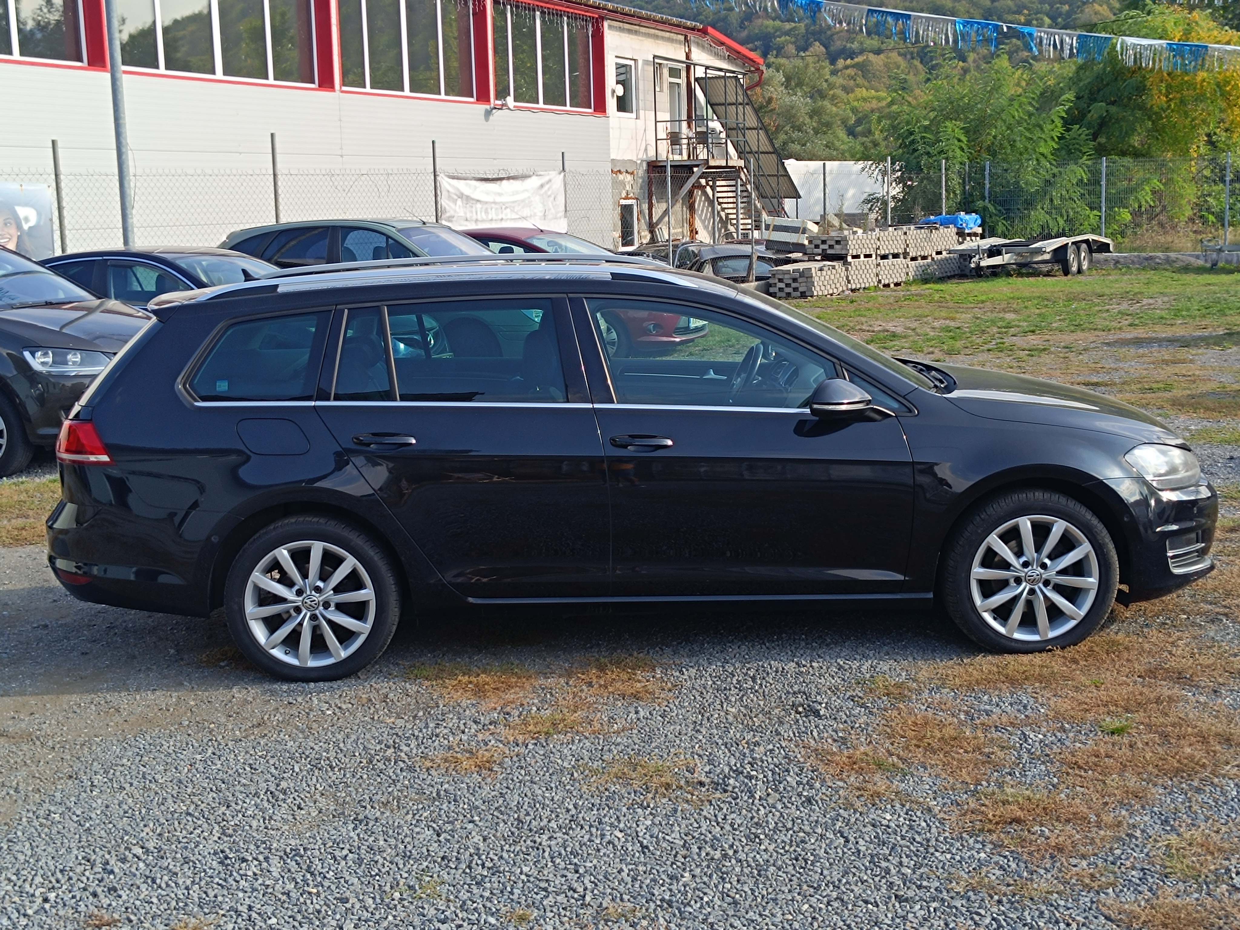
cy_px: 465
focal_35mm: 24
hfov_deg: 71.6
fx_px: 860
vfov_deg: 56.8
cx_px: 620
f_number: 1.88
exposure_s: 1/463
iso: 52
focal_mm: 5.59
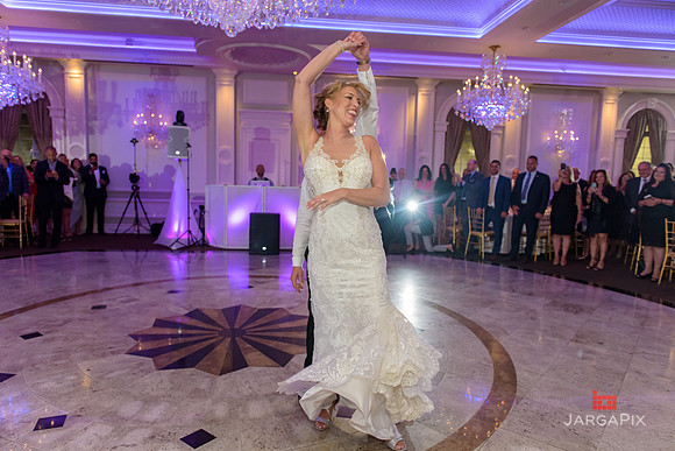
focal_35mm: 24
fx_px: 450
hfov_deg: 73.7
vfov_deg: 53.2
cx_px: 338
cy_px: 226
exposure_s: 1/125
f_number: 3.2
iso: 1600
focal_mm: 24
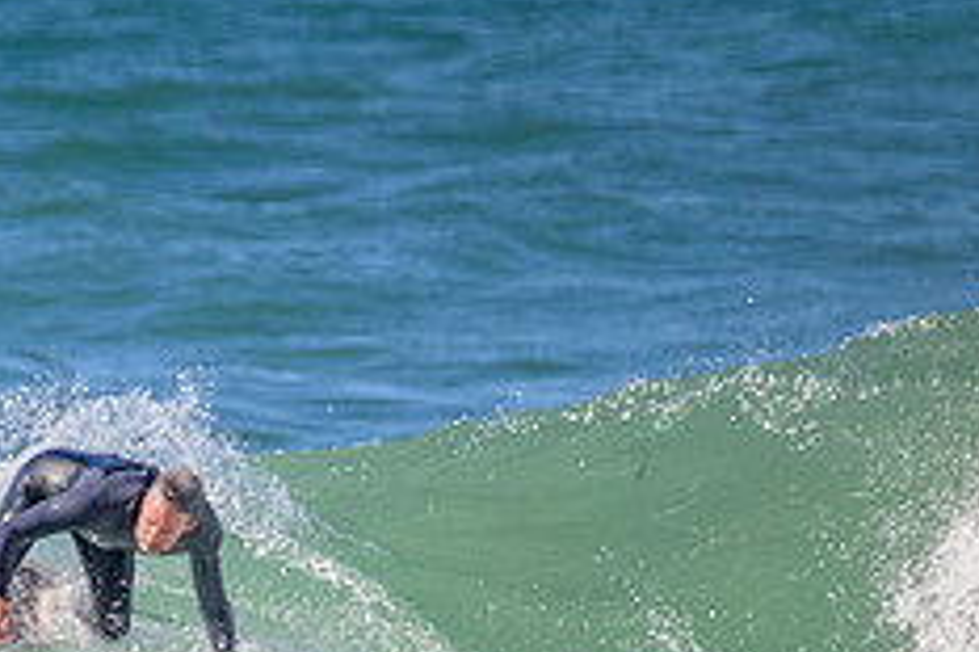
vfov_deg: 0.7
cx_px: -172
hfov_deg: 1.0
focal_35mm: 1994
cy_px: 789
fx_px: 54186
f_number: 11
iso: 1600
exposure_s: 1/2000
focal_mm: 800
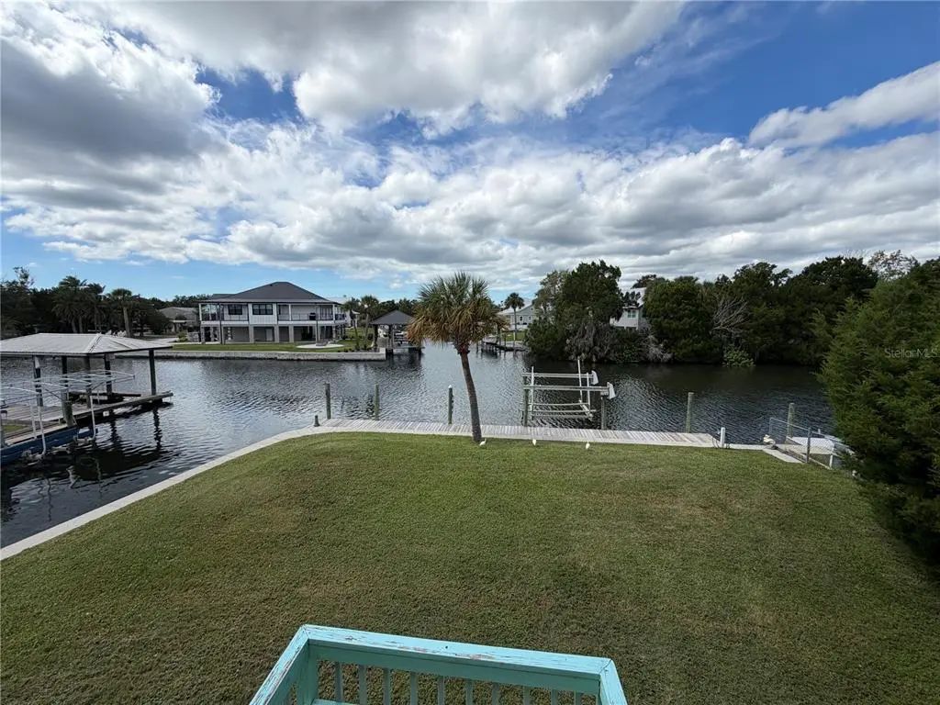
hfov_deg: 102.1
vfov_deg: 85.7
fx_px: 380
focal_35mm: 14
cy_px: 352
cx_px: 470
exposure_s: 1/1145
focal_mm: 2.22
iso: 20
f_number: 2.2
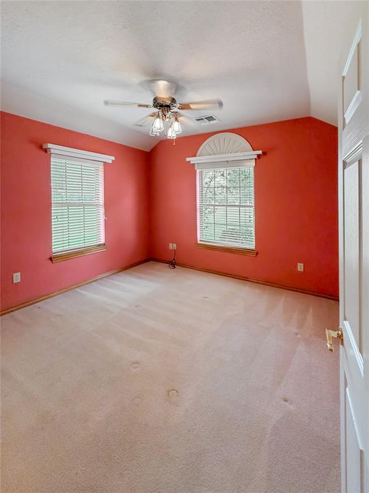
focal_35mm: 14
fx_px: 199
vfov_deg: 102.1
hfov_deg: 85.7
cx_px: 184
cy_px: 246
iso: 250
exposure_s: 1/60
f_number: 2.2
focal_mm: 2.22
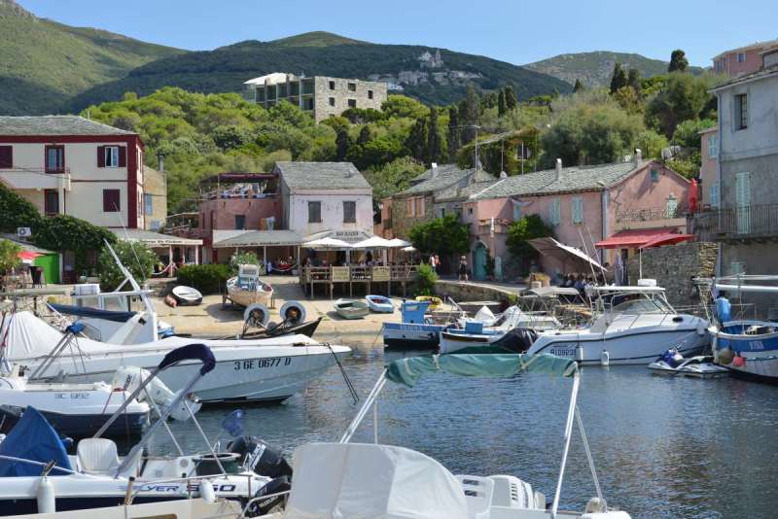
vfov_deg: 20.6
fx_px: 1427
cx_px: 389
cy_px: 260
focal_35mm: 66
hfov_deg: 30.5
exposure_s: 1/160
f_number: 6.3
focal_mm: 66
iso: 125
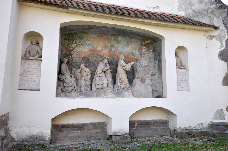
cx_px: 114
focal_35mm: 27
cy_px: 76
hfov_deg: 67.4
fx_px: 171
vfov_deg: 47.8
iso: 320
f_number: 8
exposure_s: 1/250
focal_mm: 18
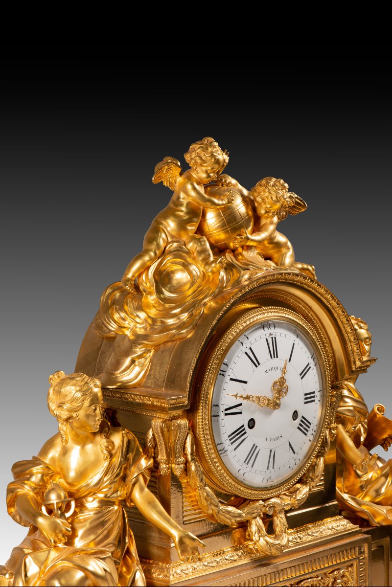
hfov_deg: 13.1
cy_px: 294
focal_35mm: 105
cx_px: 196
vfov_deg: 19.4
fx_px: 1713
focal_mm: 105
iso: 100
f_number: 16
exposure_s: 1/4
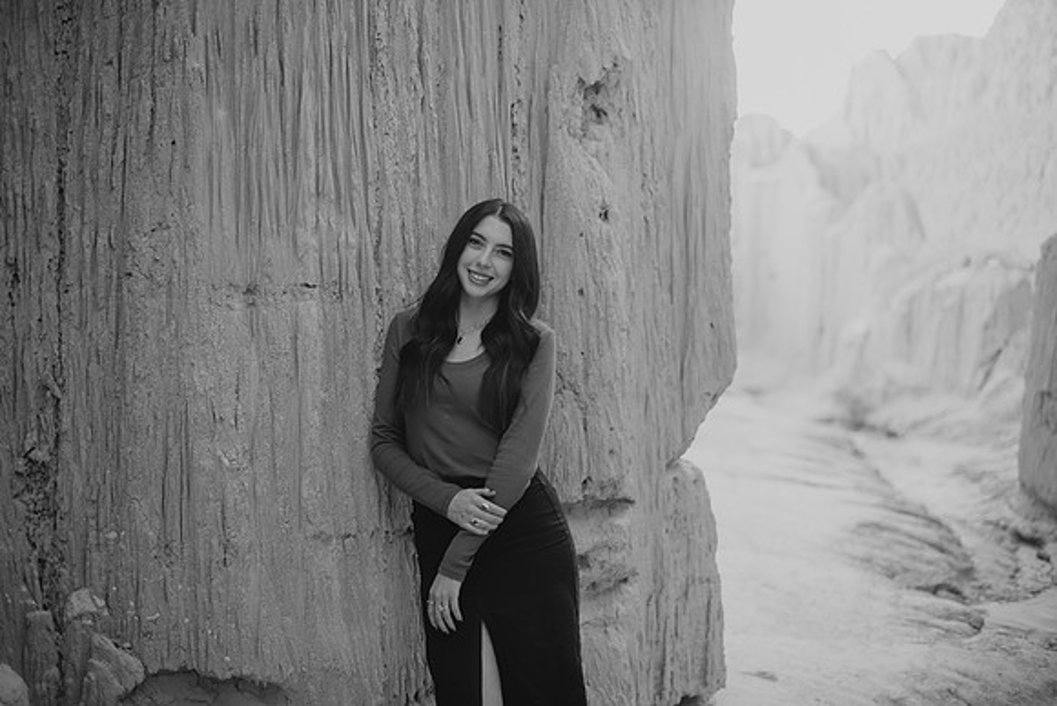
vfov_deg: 27.0
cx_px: 528
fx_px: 1468
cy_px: 353
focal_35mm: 50
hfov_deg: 39.6
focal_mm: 50
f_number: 2
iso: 100
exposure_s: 1/125
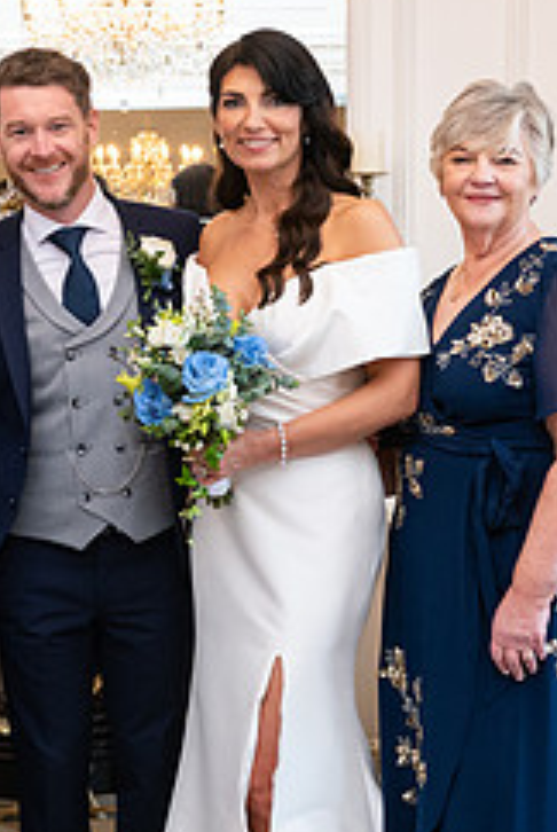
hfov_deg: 18.0
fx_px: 1759
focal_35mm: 76
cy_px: 531
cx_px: 223
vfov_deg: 26.5
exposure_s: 1/160
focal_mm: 31
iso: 640
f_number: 5
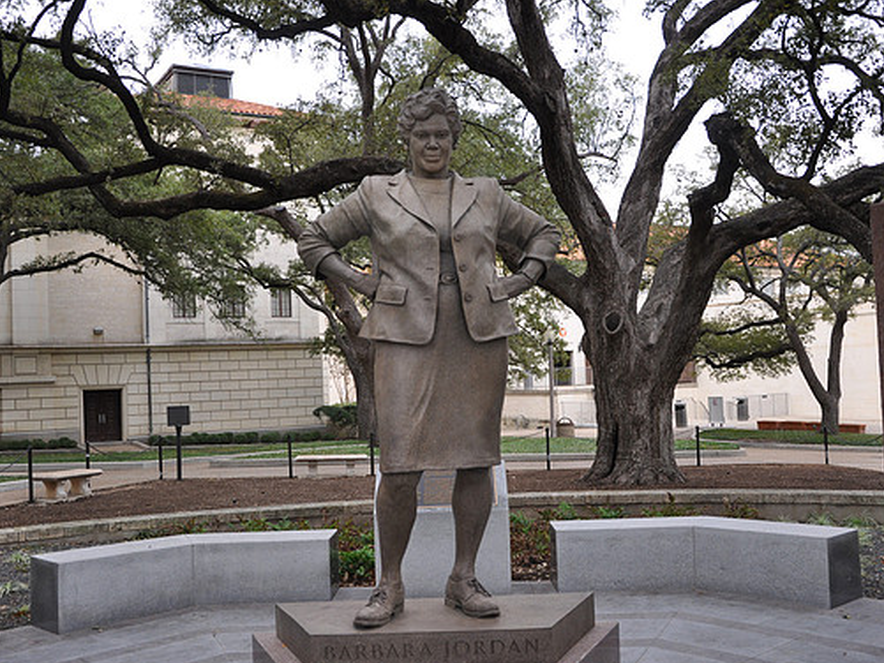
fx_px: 1022
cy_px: 338
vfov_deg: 36.0
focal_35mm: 40
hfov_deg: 46.8
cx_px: 441
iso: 400
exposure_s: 1/80
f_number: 4.5
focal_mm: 24
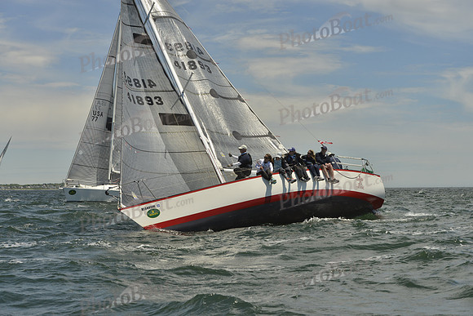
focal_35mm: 70
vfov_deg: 19.5
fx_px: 920
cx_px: 236
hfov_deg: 28.8
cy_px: 158
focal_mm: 70
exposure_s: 1/1600
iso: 280
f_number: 9
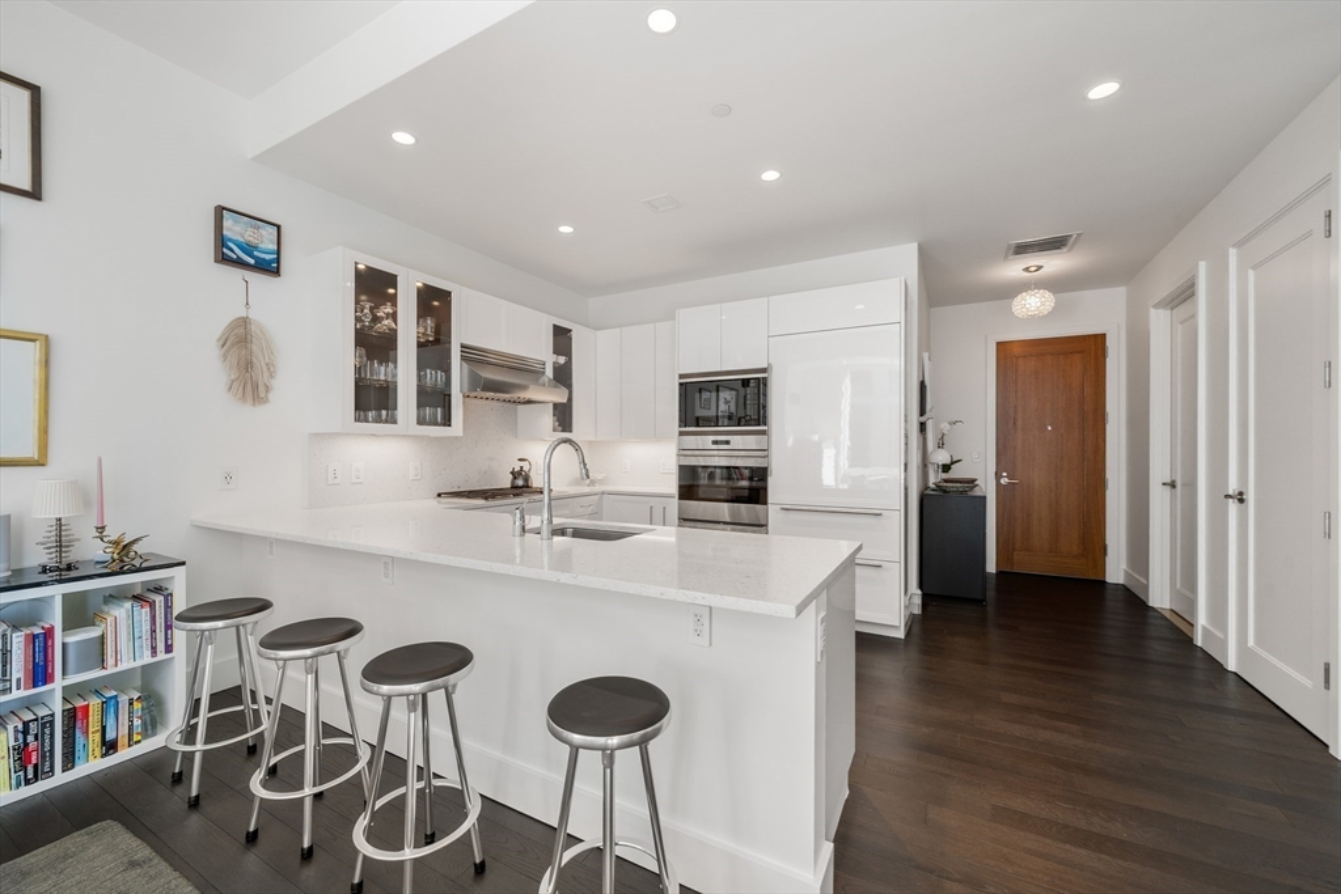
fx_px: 522
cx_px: 670
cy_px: 447
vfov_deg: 81.2
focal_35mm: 14
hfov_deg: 104.2
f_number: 7.1
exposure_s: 1/13
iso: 320
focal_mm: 14
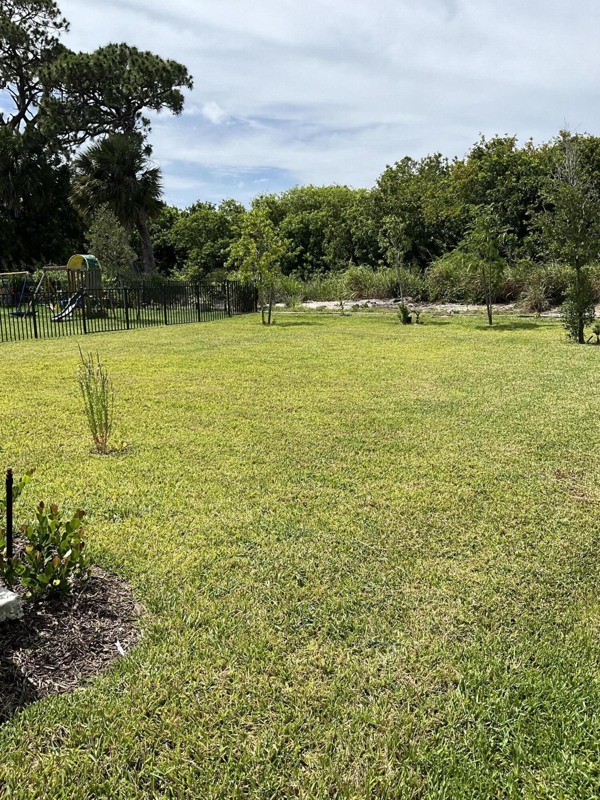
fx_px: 670
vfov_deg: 61.7
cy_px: 400
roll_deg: -1.5
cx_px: 300
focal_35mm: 29
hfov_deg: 48.2
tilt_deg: -7.9
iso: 25
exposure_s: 1/2227
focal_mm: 3
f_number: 1.8
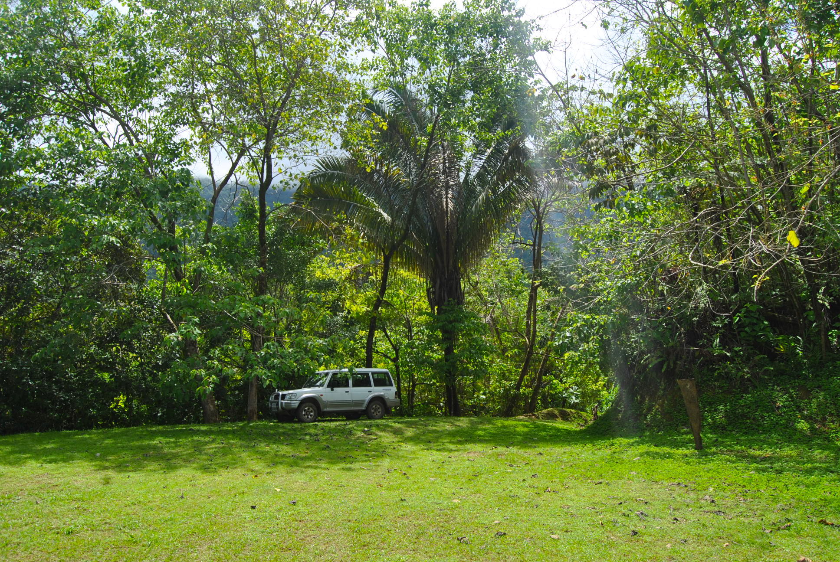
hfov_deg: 67.3
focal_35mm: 27
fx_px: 631
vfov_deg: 48.0
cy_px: 281
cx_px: 420
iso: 100
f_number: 8
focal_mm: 18
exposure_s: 1/250
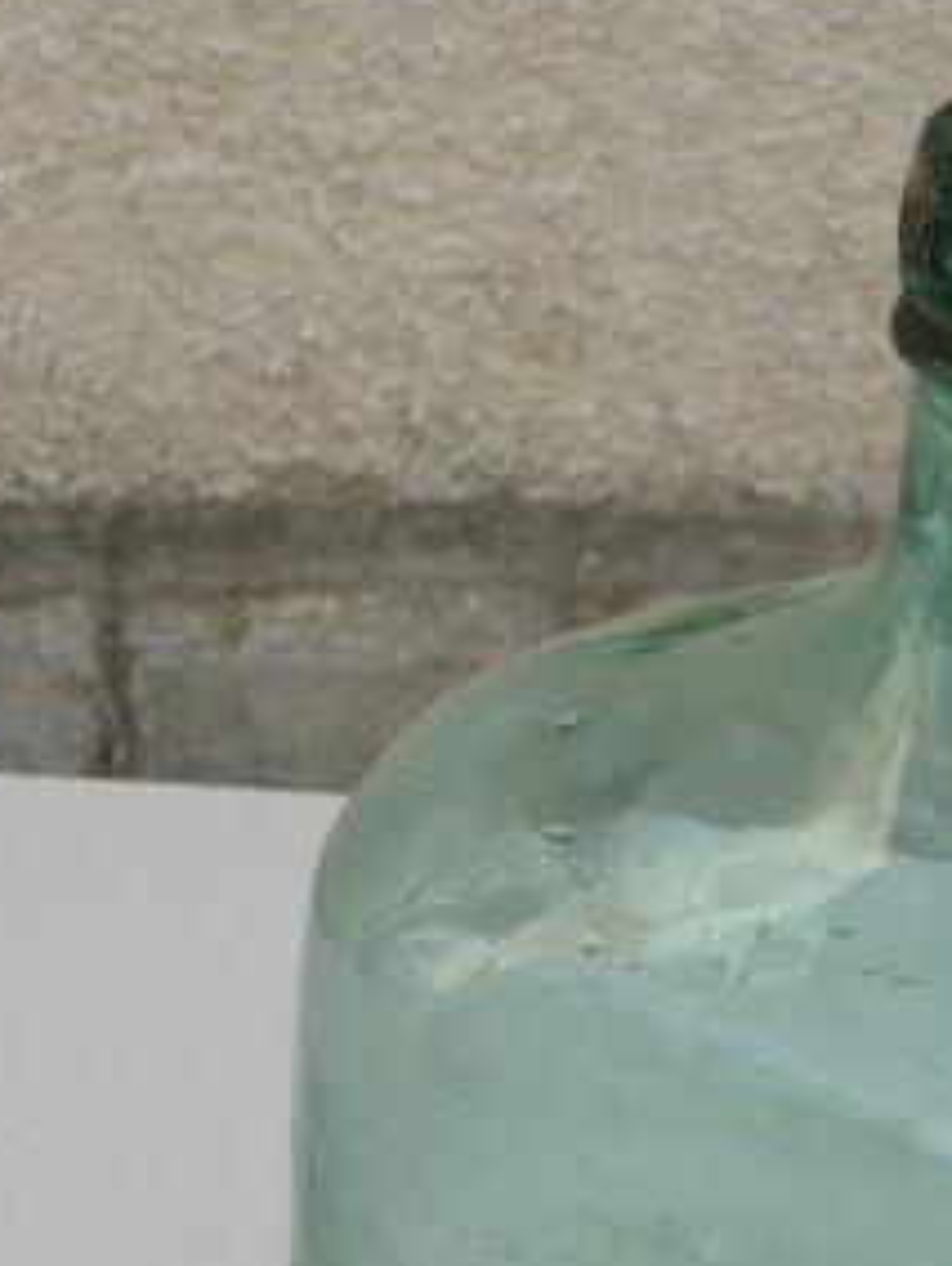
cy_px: 796
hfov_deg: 7.7
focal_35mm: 192
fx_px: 7025
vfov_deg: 10.3
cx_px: 934
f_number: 5.1
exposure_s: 1/200
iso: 100
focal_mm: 14.2
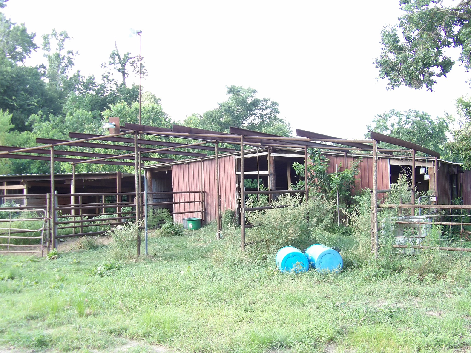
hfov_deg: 47.9
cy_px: 176
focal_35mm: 39
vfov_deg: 36.8
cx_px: 236
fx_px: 531
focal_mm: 7
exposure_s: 1/60
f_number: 3.2
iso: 100
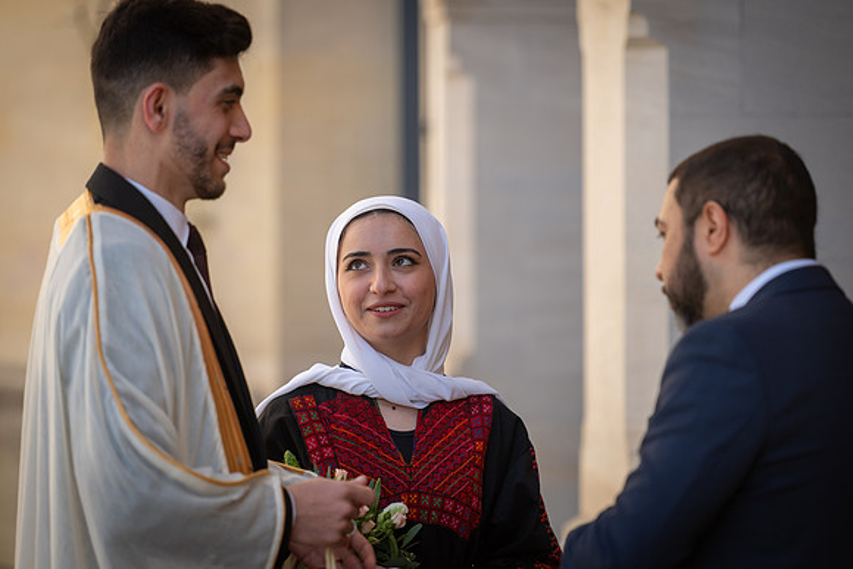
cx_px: 426
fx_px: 3910
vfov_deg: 8.3
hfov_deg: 12.4
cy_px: 284
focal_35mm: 165
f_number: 2.8
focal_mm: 165
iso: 100
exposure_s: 1/1000
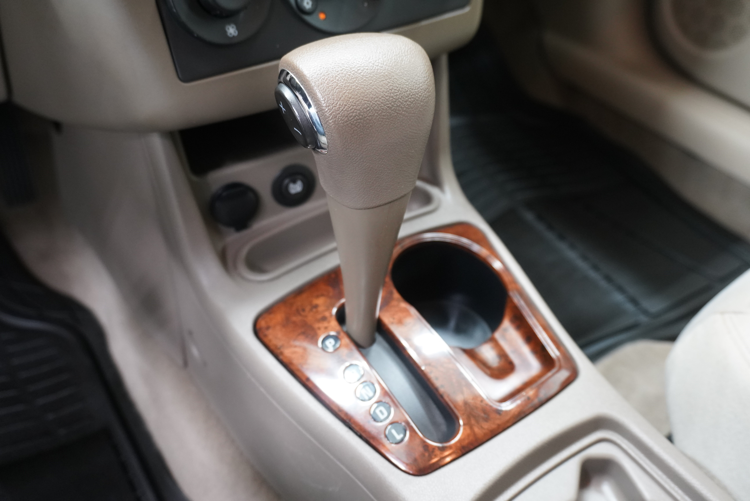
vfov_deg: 43.6
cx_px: 375
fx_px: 625
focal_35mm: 30
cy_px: 250
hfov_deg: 61.9
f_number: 4
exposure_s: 1/60
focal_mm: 20
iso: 2000
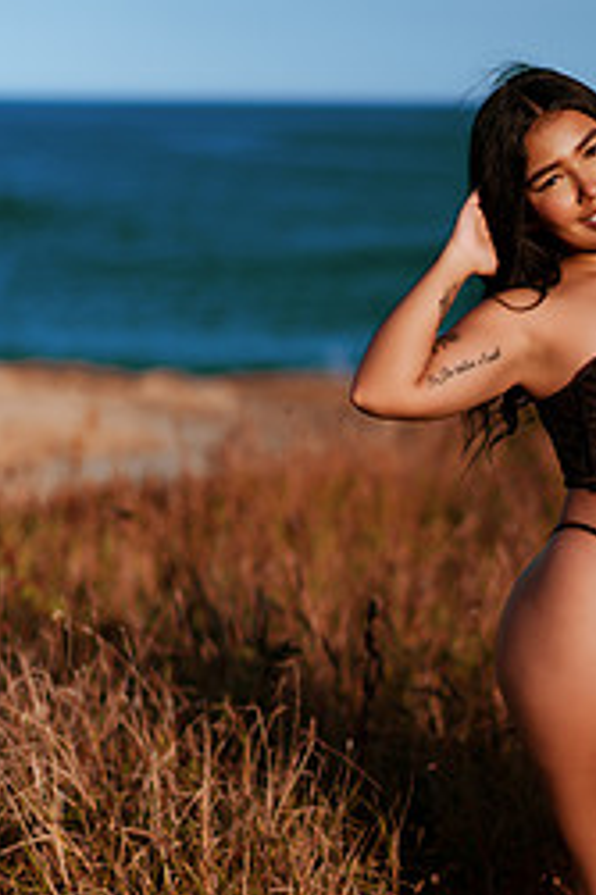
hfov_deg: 13.0
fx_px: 2586
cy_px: 613
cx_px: 532
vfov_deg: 19.6
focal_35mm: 104
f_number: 1.4
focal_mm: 58
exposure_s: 1/8000
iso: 100
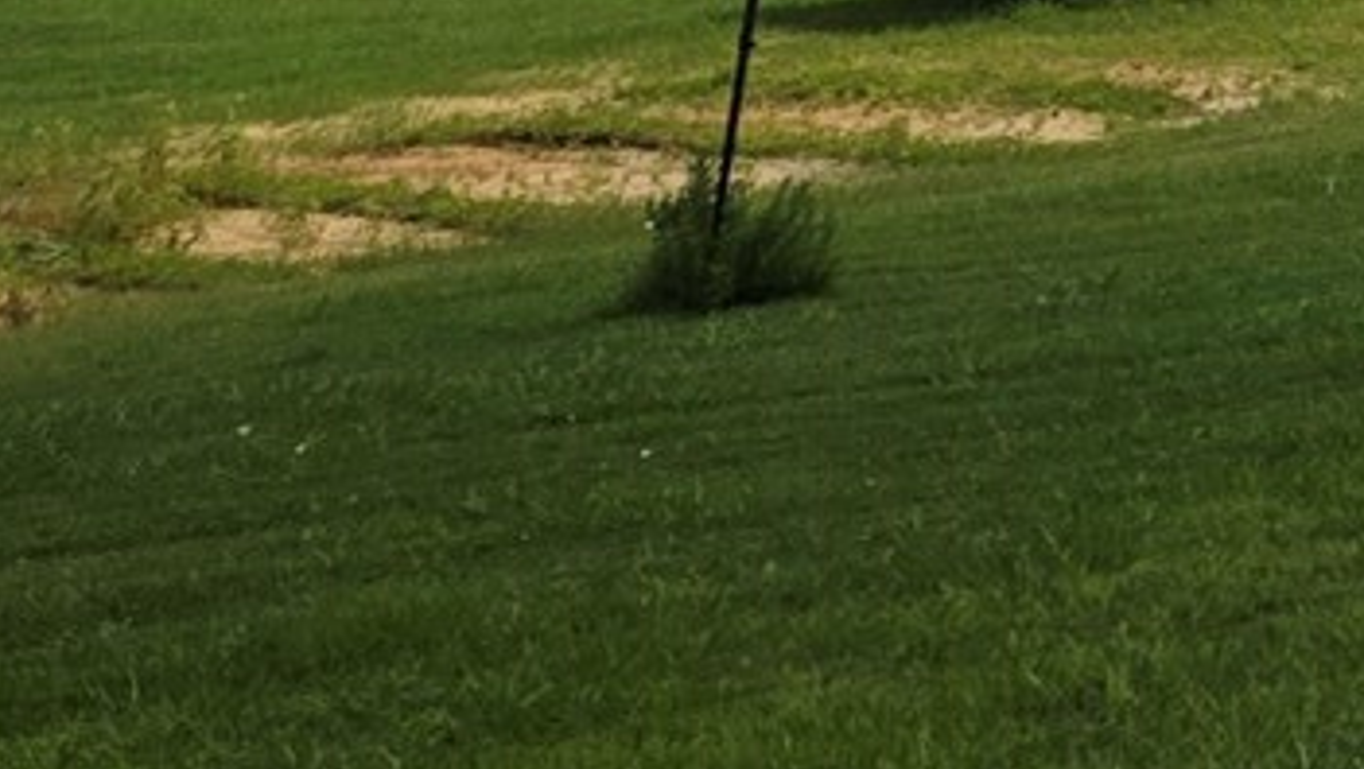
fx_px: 5284
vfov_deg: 7.3
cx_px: 2627
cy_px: -1557
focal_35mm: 146
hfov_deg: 13.0
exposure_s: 1/5002
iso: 25
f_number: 1.8
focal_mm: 5.4
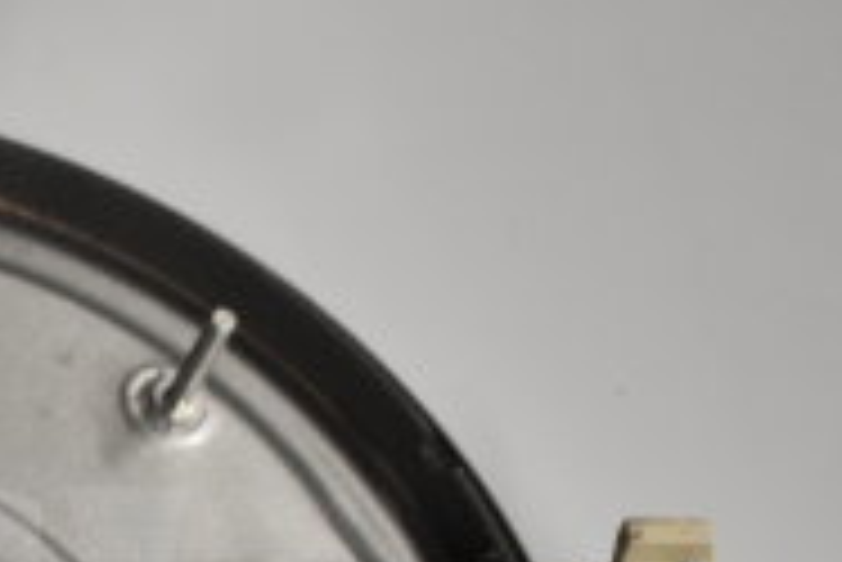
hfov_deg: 13.5
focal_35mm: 147
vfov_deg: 9.1
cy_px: 843
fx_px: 3441
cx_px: -216
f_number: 4.2
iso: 1000
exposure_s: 1/50
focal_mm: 30
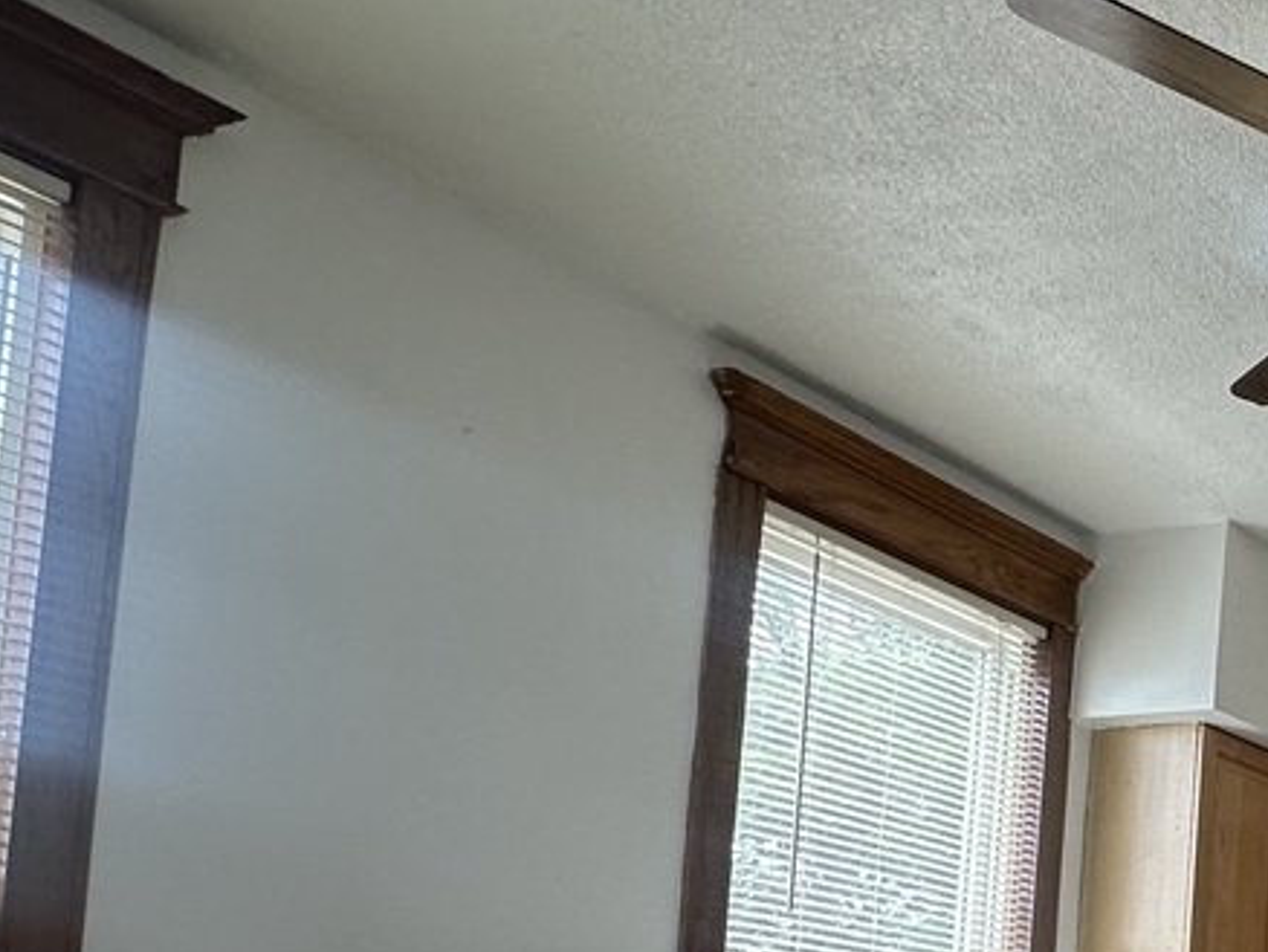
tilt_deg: +3.7
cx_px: 1546
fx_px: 1686
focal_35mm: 46
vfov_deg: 28.4
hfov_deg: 33.2
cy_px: 1074
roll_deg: -2.2
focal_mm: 2.22
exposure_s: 1/120
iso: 125
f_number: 2.2
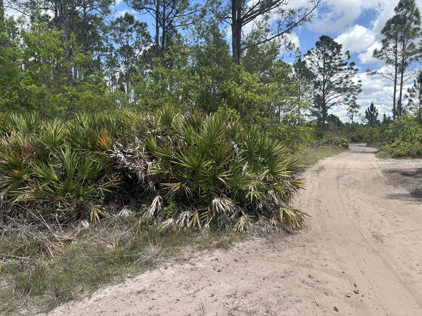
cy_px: 158
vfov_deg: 53.1
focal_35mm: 26
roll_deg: +0.4
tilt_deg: -3.7
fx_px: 317
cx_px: 211
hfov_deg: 67.3
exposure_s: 1/1381
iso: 50
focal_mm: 5.96
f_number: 1.6
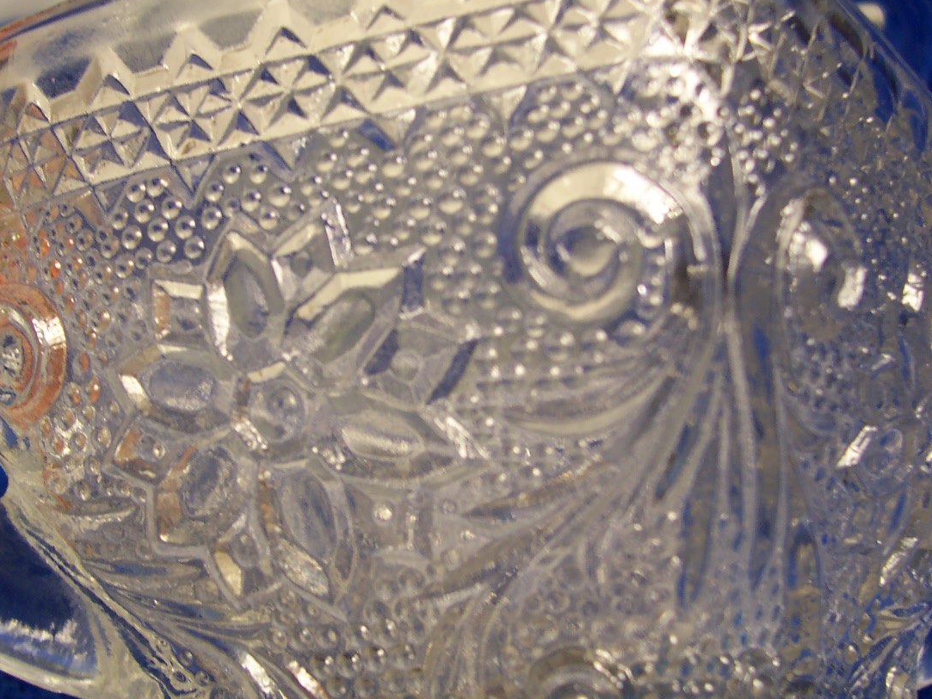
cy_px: 356
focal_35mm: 41
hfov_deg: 45.7
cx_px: 432
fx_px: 1104
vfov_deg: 35.1
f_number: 2.8
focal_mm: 5.6
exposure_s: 1/125
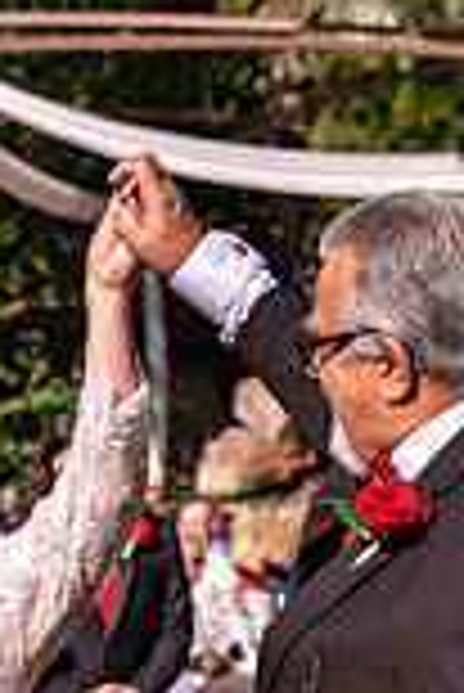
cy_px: 850
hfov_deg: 6.7
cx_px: 203
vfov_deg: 9.9
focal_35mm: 204
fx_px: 3935
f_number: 5
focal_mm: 70
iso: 100
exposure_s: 1/1000
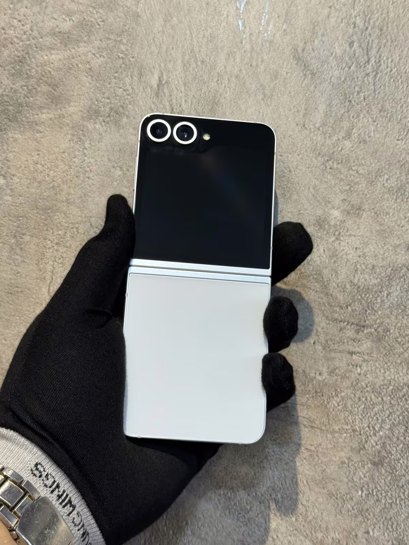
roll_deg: -14.9
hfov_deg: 30.3
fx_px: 756
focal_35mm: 48
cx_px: 204
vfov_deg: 39.7
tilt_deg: +5.7
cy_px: 272
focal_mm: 6.76
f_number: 1.78
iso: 64
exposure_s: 1/50
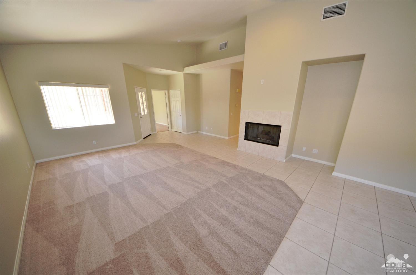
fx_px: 138
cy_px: 138
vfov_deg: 89.7
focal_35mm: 12
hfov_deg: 112.8
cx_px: 208
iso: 500
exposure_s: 1/60
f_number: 4.5
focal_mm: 8
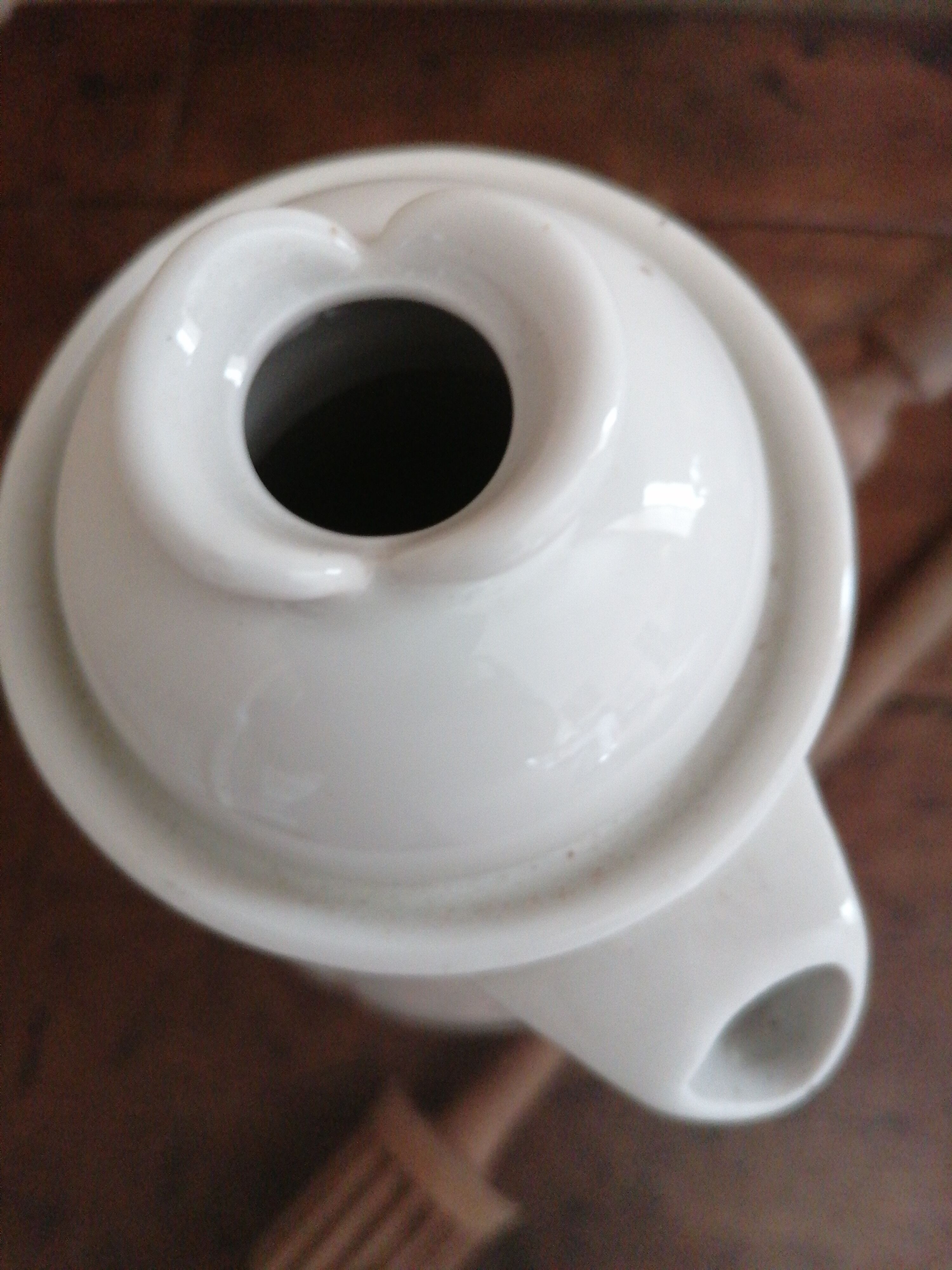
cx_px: 476
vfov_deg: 65.3
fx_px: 990
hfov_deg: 51.4
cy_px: 635
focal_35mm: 27
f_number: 1.8
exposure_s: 1/16.7
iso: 800
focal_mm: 4.75
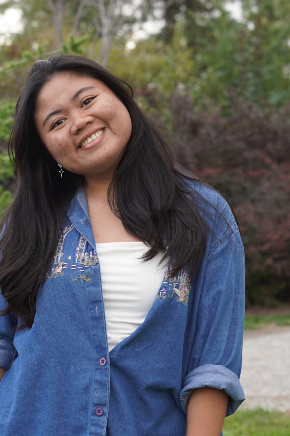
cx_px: 131
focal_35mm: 104
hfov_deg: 13.2
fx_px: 1256
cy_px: 271
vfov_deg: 19.6
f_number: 4
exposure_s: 1/160
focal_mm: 50
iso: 200
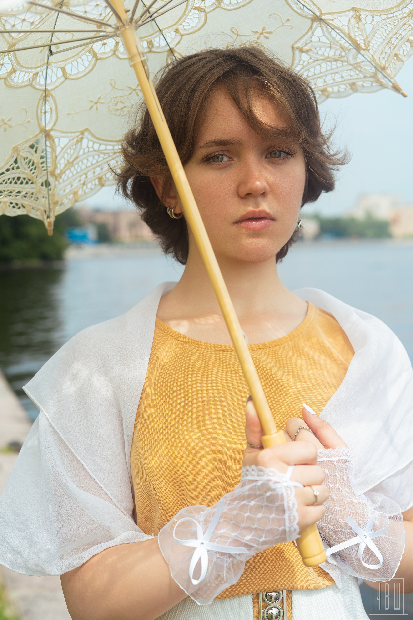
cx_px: 206
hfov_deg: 27.0
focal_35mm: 50
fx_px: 860
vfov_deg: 39.6
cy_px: 310
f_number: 4.5
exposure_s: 1/640
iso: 100
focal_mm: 50
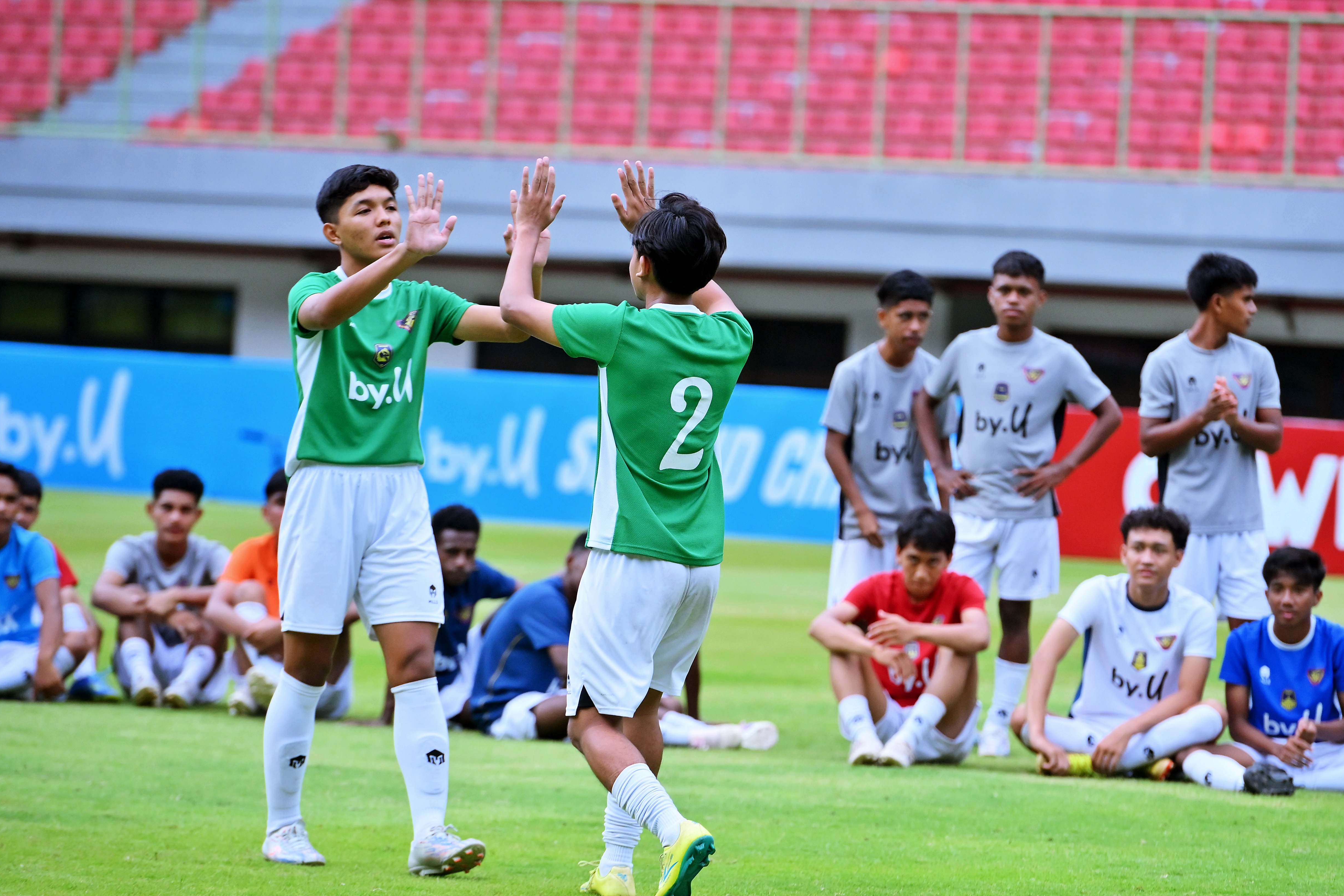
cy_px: 507
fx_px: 9259
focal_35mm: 248
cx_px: 787
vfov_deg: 5.5
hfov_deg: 8.3
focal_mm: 200
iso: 1250
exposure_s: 1/1600
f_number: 4
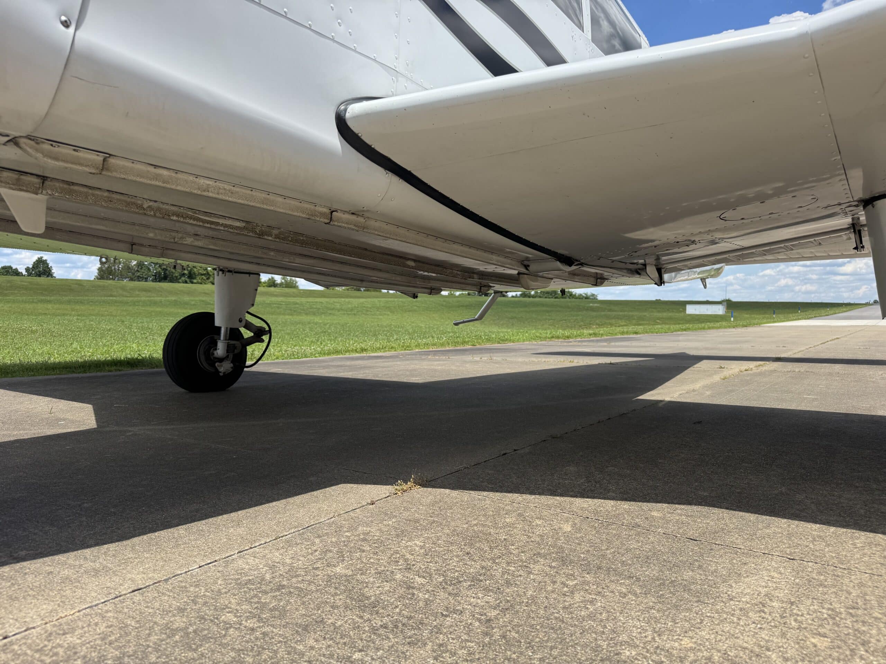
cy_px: 332
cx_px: 443
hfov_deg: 71.6
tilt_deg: -4.2
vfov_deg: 56.8
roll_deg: -0.9
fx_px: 614
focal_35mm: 24
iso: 80
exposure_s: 1/4310
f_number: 1.78
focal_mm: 6.76
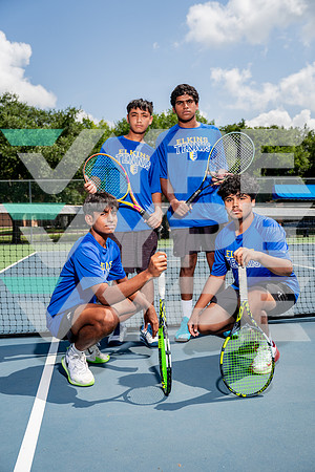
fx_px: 446
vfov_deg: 55.8
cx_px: 158
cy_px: 236
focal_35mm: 34
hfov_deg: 38.9
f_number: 4
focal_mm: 34
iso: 100
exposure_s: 1/1600
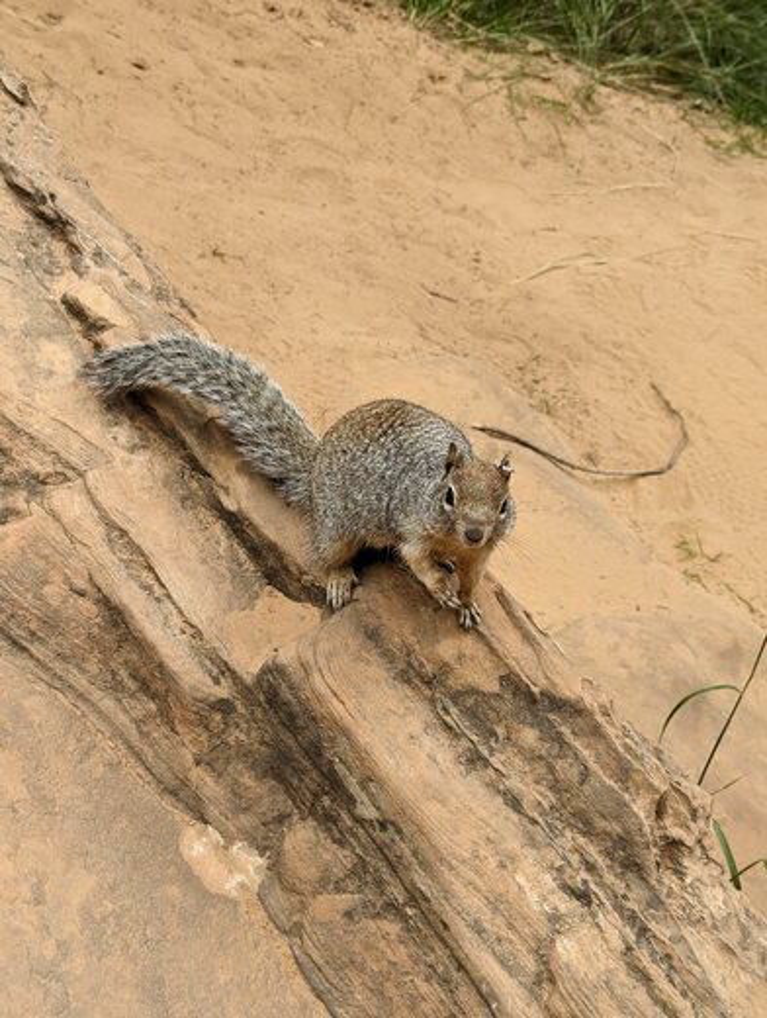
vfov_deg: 39.6
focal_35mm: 48
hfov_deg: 30.4
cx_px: 384
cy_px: 509
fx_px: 1413
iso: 56
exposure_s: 1/292
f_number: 1.85
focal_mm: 6.81
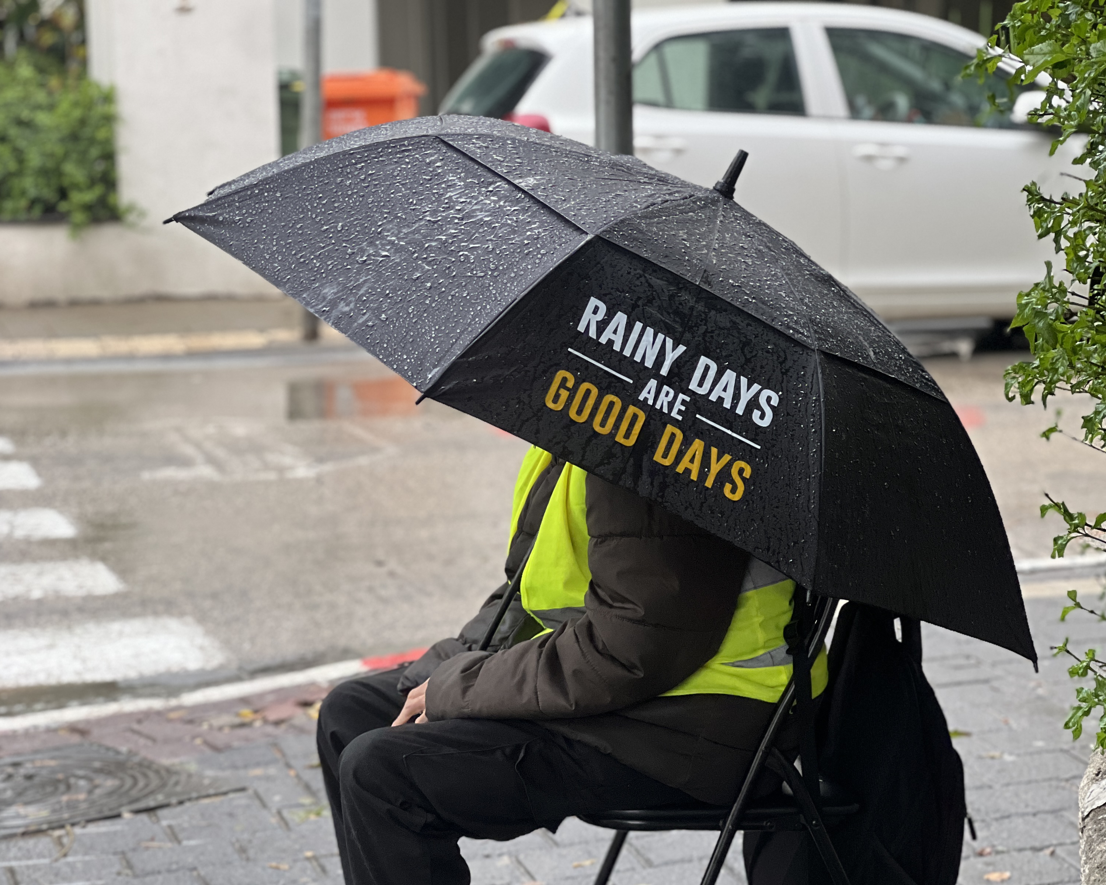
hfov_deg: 19.0
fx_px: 3306
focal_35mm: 101
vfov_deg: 15.2
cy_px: 578
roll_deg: +2.3
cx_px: 554
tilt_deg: -8.4
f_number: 2.8
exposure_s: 1/121
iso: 80
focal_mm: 9
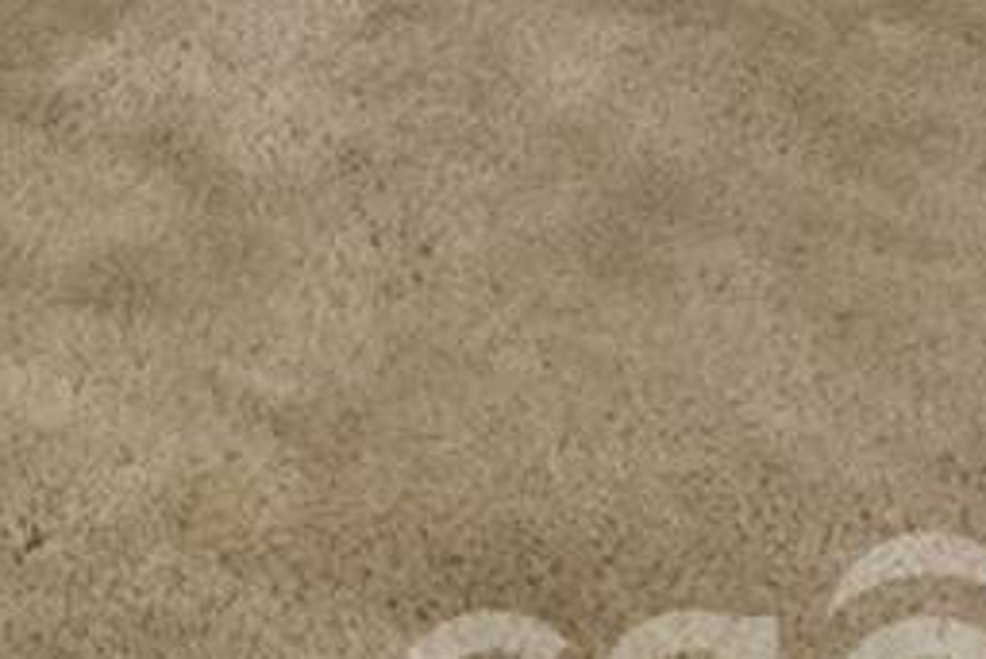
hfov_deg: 12.6
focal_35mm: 133
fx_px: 3639
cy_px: -1624
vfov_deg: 8.0
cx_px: -1236
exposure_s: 1/3.33
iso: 200
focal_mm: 16.6
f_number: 13
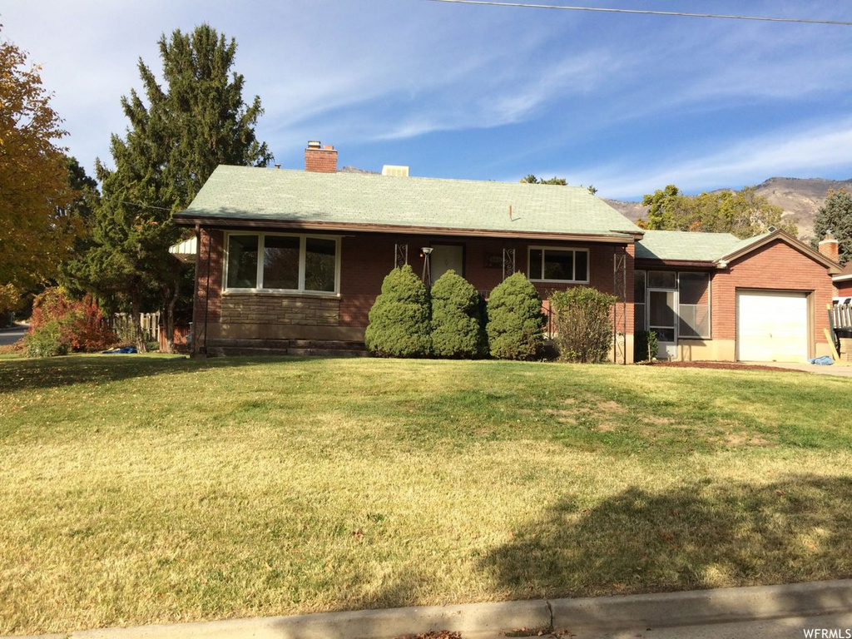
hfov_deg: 61.7
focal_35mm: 29
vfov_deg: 48.2
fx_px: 714
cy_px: 320
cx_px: 426
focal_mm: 4.15
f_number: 2.2
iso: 32
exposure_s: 1/1580
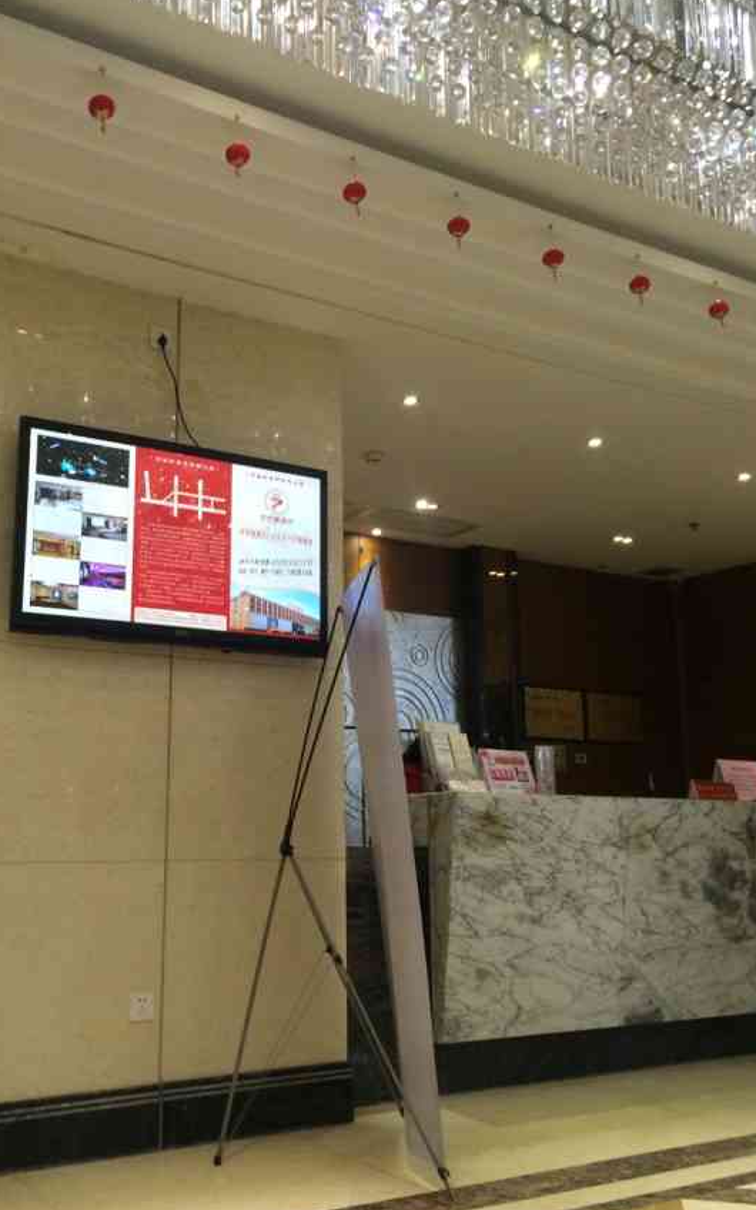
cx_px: 287
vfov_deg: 55.3
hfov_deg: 36.1
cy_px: 589
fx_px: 1154
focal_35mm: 35
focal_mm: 4.12
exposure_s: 1/30
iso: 160
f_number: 2.2
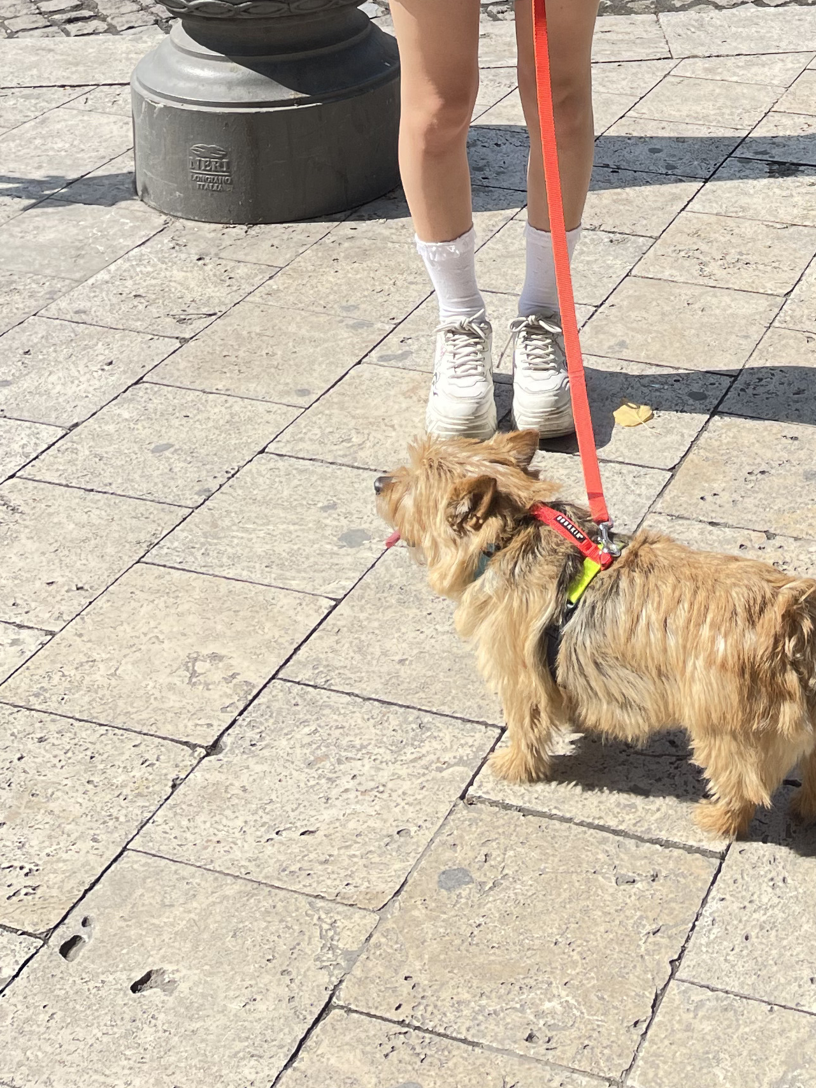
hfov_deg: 24.1
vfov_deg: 28.8
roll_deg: +0.3
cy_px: -180
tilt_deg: -11.4
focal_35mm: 59
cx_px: 747
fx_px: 1854
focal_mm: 5.1
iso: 32
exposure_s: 1/1439
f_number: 1.6
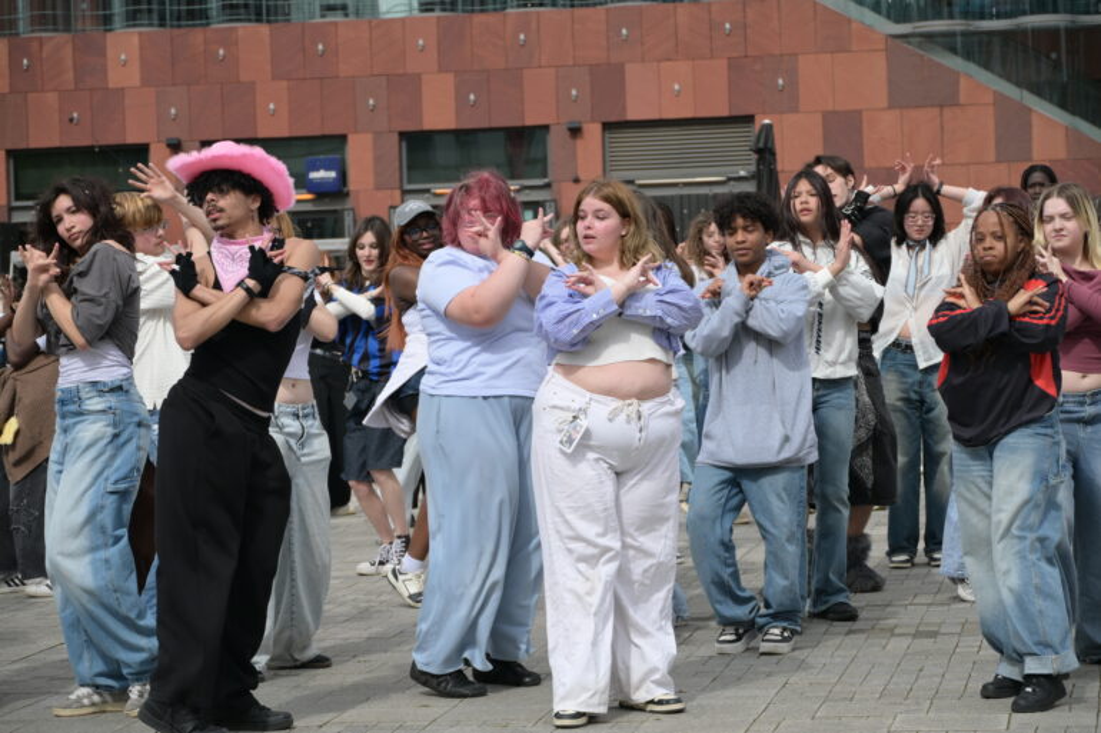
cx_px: 550
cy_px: 366
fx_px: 3027
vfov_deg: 13.8
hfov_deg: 20.6
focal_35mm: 99
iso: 200
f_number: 5
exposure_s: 1/1600
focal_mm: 66
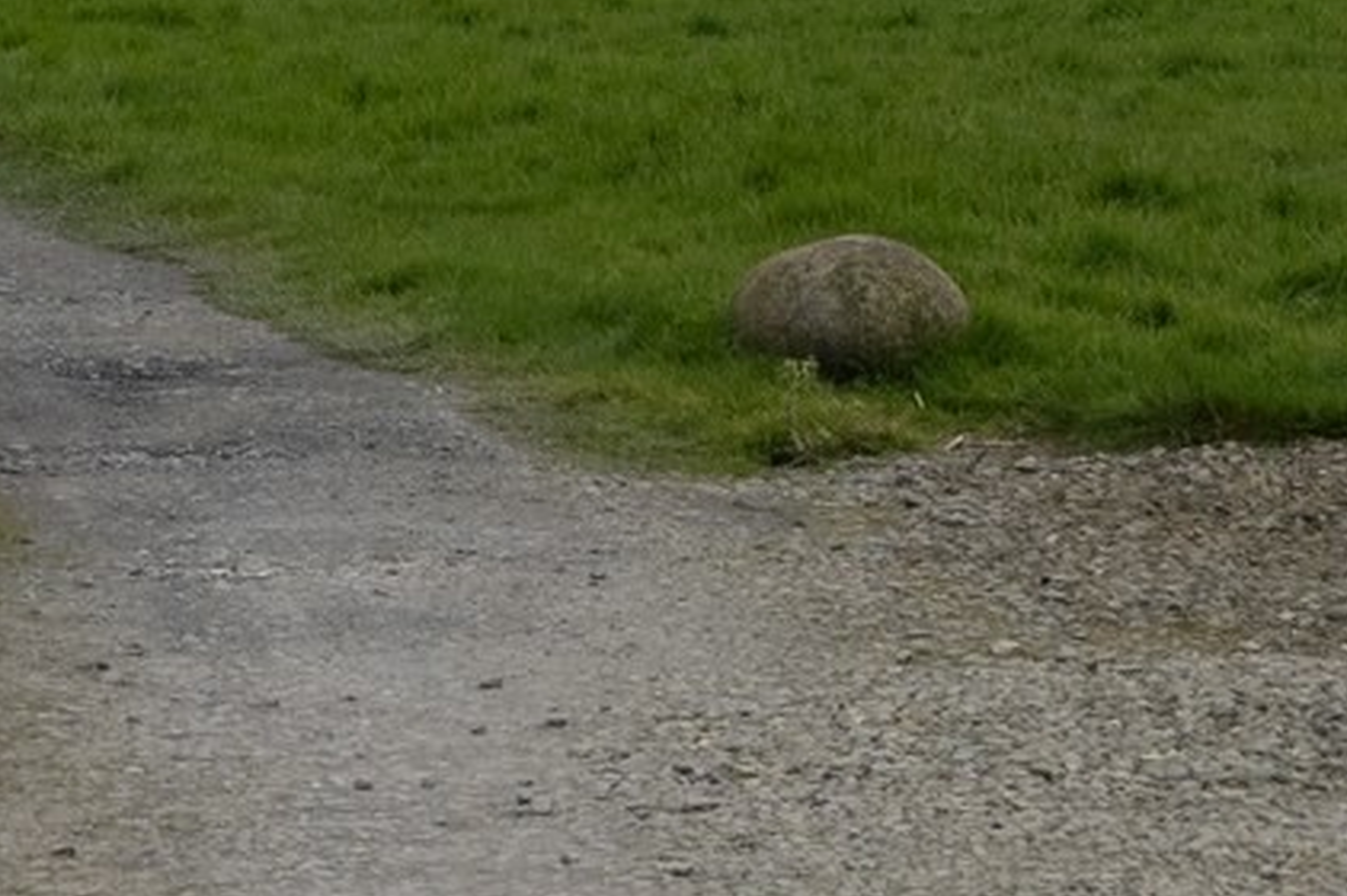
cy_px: -1080
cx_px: 1373
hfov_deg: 6.6
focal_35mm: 309
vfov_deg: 4.4
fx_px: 11552
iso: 100
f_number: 4
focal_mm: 23.86
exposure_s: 1/800
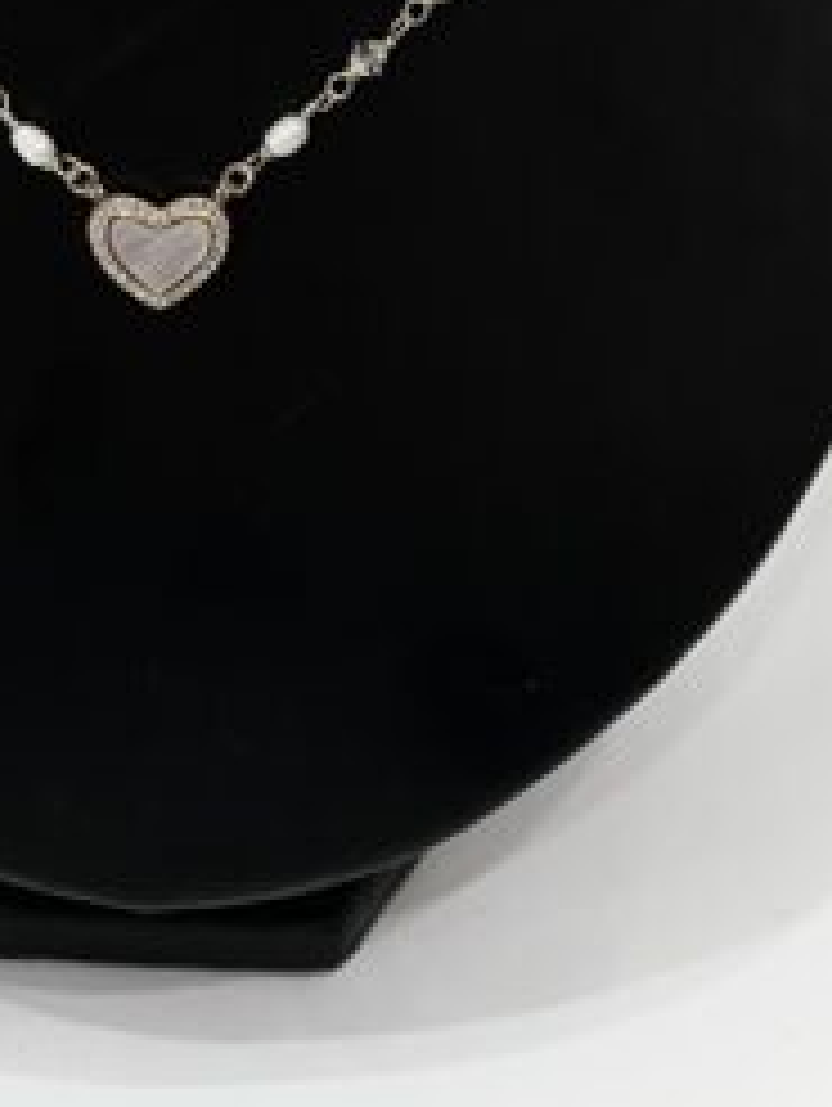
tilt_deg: -46.4
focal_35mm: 210
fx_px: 6718
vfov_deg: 9.3
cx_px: 180
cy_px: -135
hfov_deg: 7.1
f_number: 2.8
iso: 400
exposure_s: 1/60
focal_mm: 9
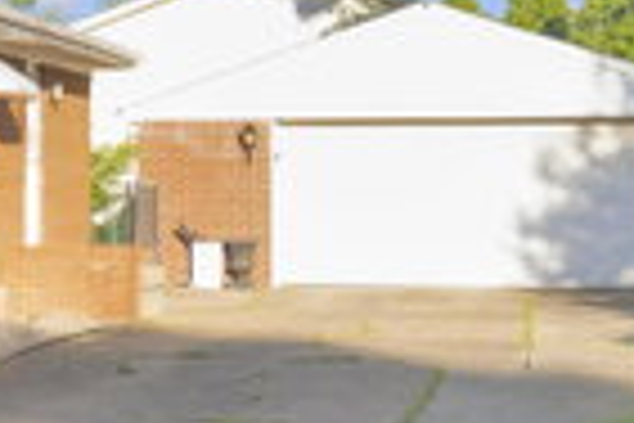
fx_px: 2236
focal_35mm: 127
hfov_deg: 15.0
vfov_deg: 10.8
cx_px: -315
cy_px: 164
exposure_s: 1/250
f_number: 4
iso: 160
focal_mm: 35
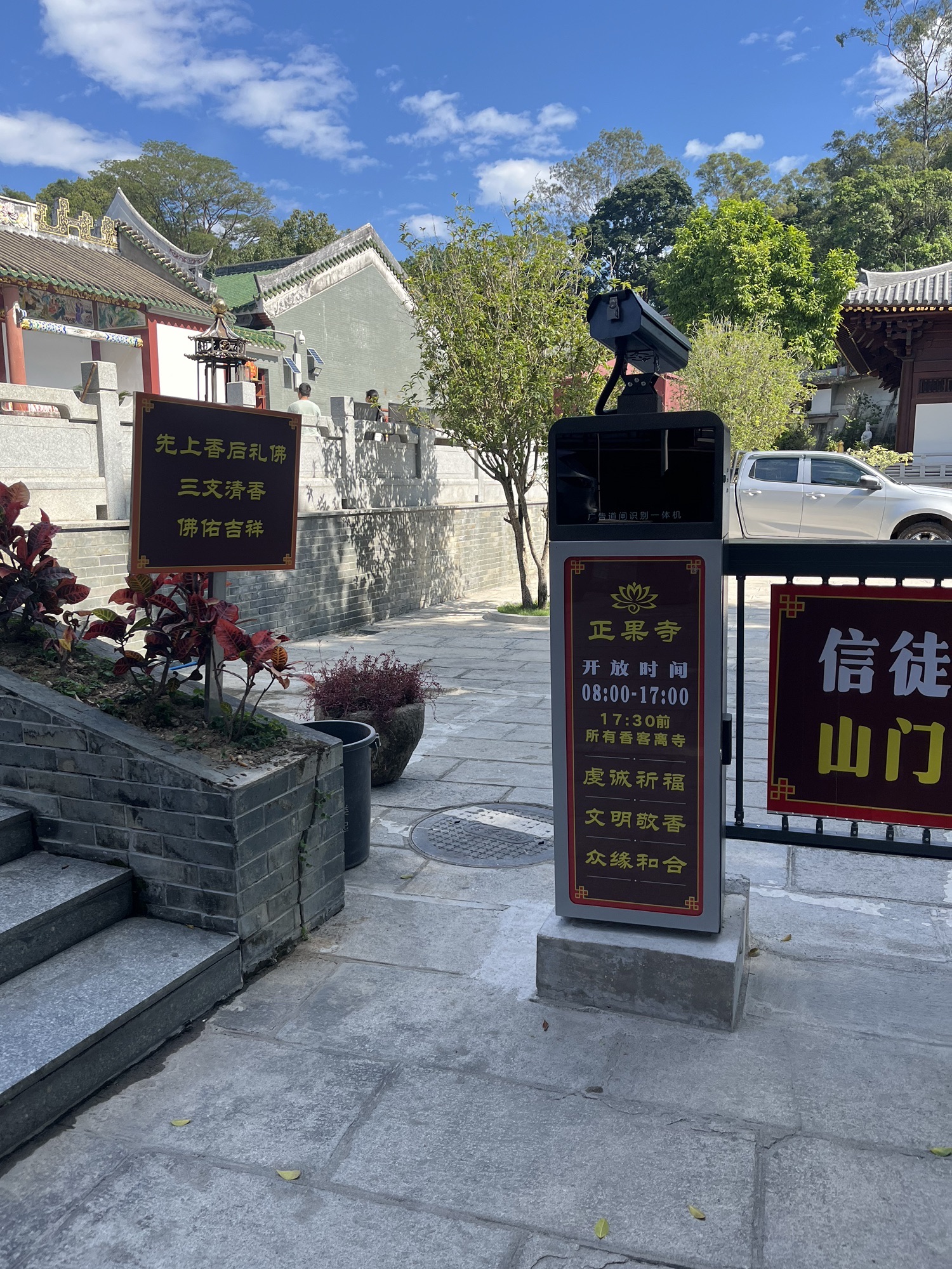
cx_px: 476
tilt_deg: -12.8
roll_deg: +1.2
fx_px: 953
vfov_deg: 67.3
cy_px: 634
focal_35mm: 26
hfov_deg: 53.1
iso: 50
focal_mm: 5.1
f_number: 1.6
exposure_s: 1/1441
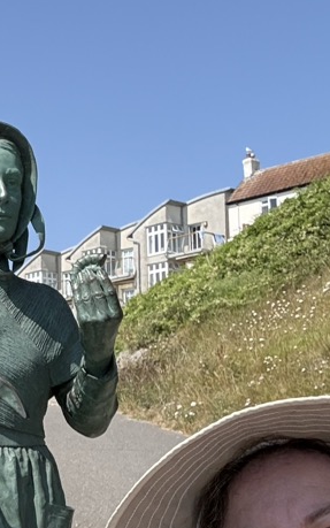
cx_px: -136
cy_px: 352
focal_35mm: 68
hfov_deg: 17.6
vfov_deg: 30.0
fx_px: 978
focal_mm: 2.69
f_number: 1.9
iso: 32
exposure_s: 1/1284
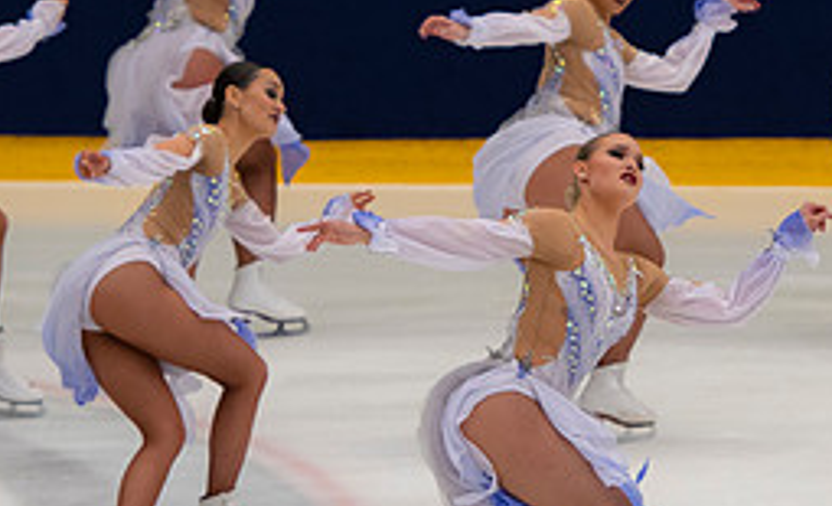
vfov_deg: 2.6
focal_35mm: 493
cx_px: 649
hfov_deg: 4.3
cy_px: 304
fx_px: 11093
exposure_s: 1/400
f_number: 3.5
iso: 640
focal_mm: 140
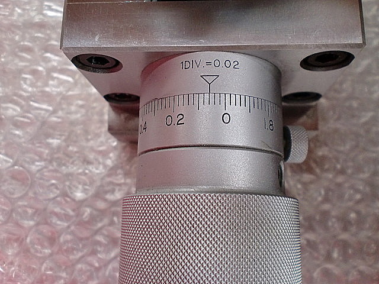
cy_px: 142
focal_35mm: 35
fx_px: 383
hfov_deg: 52.6
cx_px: 190
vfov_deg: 40.7
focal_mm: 6.3
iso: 160
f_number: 3.1
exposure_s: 1/60
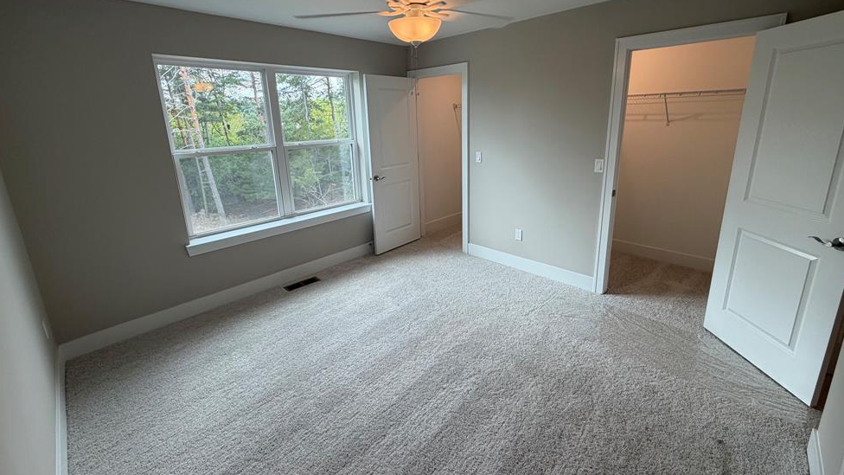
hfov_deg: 99.3
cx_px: 433
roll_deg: +1.7
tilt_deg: -14.7
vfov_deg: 66.7
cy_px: 203
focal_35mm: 16
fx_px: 358
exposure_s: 1/120
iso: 64
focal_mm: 2.22
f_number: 2.2
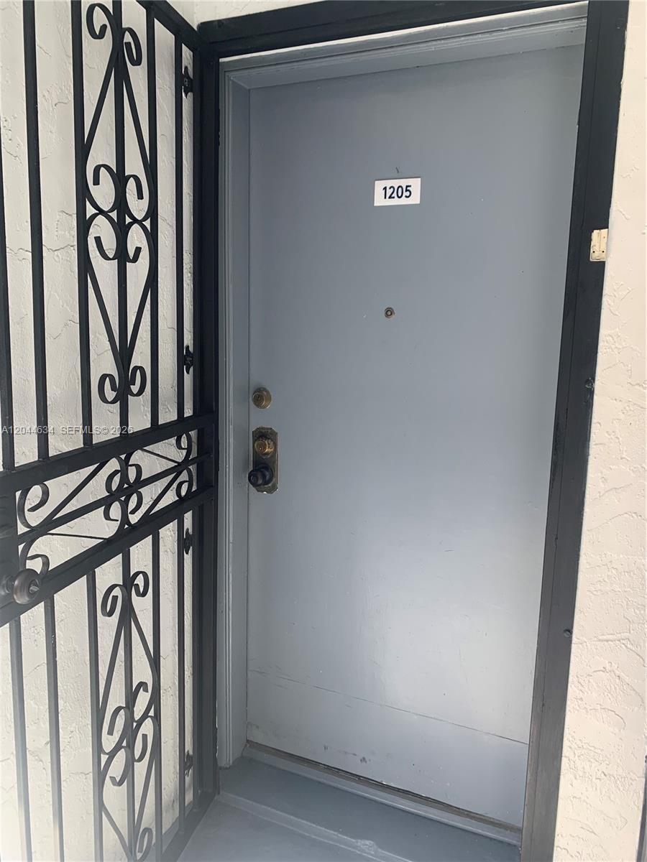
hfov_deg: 53.1
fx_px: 648
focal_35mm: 26
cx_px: 324
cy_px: 431
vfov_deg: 67.3
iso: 25
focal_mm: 4.25
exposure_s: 1/121
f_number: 1.8
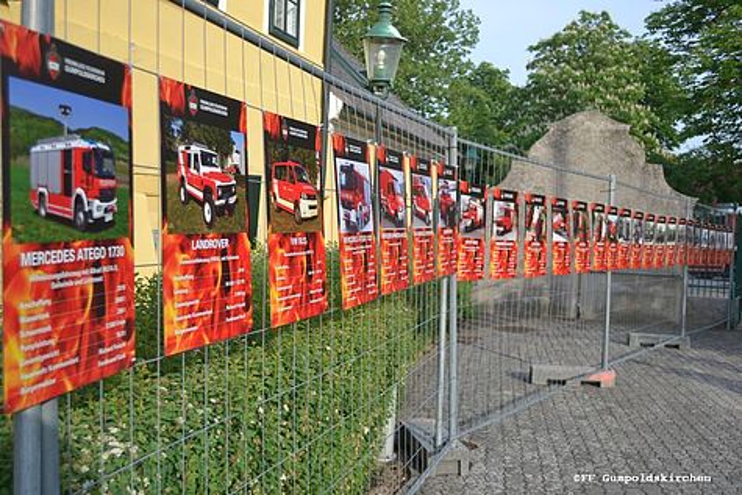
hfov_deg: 49.5
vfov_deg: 34.2
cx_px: 371
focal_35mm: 39
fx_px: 804
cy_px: 248
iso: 100
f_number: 4.2
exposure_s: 1/320
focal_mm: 26
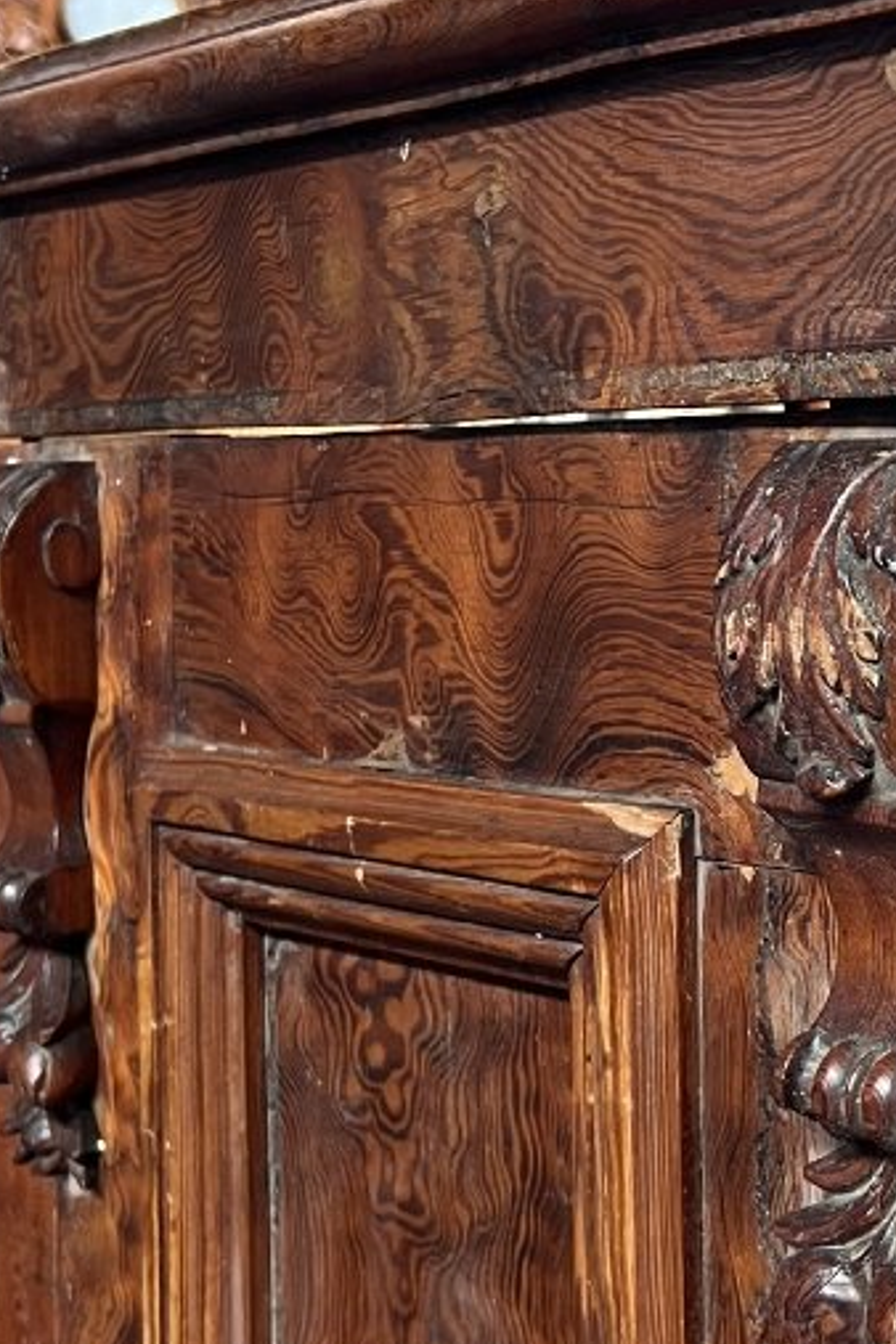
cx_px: 1113
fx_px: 2389
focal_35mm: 64
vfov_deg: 31.4
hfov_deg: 19.8
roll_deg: +0.4
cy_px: 557
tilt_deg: -1.5
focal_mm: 5.7
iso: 125
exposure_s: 1/50
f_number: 1.5
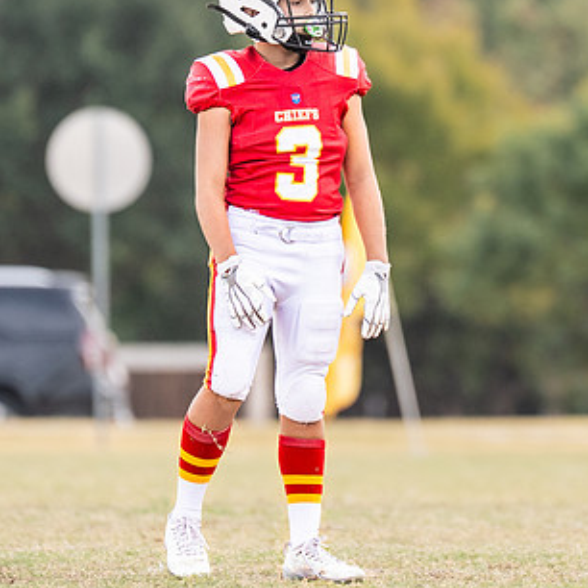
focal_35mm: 821
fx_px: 15778
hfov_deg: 2.1
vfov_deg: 2.1
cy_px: 118
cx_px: 341
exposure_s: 1/1250
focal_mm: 200
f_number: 2.8
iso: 160
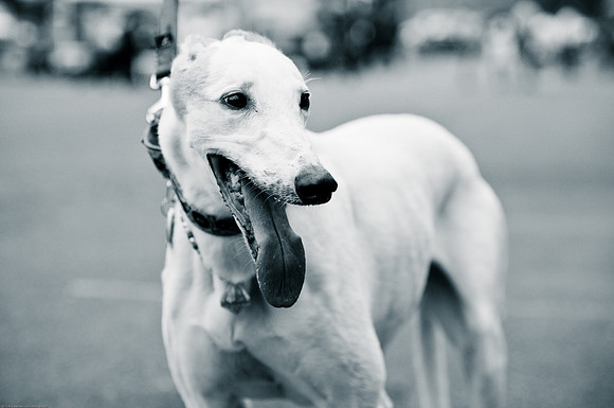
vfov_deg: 13.0
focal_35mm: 105
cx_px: 307
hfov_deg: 19.5
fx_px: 1788
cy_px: 204
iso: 200
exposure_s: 1/3200
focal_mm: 70
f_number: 2.8
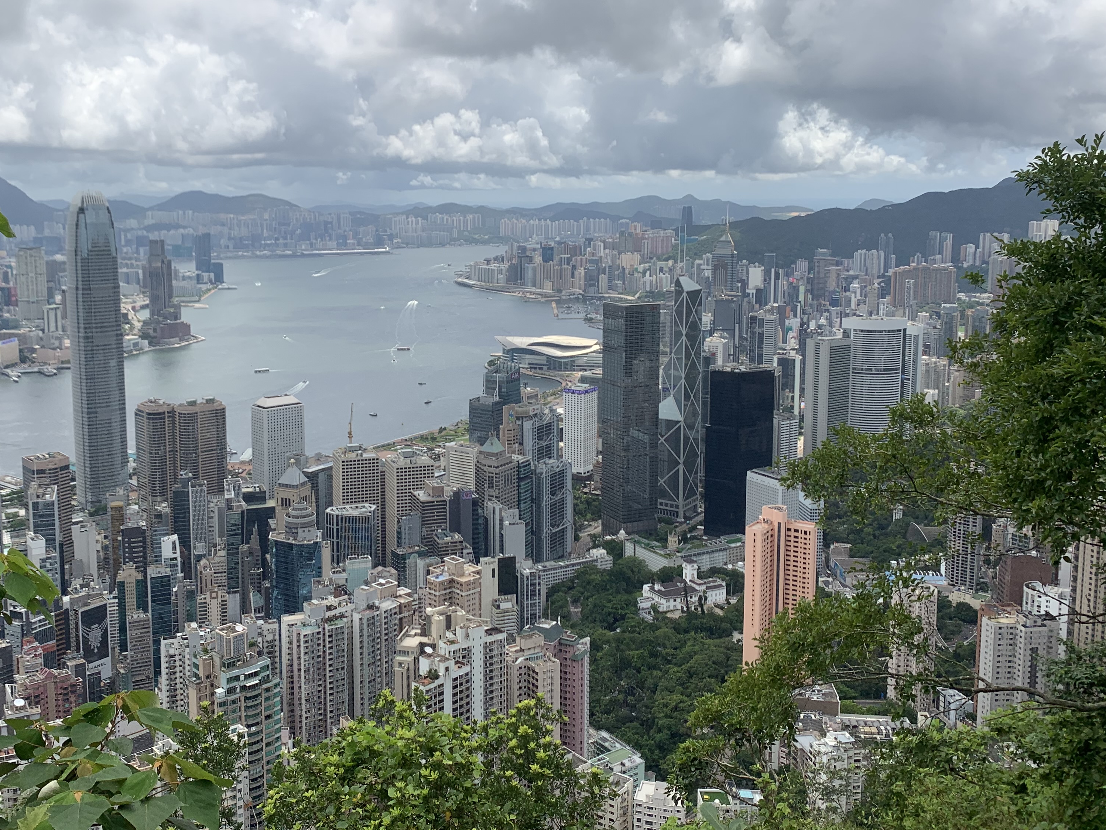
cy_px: 346
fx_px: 1118
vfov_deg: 40.6
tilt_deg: -8.6
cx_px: 430
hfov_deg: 52.2
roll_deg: +0.4
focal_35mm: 35
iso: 25
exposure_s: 1/2915
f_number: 1.8
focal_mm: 4.25
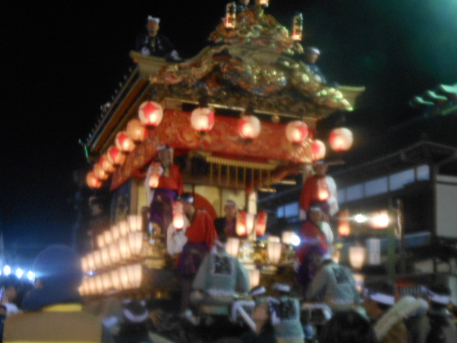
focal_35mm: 50
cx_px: 219
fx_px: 660
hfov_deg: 38.2
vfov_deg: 29.1
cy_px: 193
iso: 400
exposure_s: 1/5
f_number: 3.6
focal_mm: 6.8
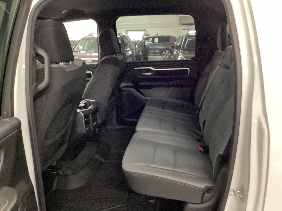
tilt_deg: -16.7
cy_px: 106
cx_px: 141
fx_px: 253
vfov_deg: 45.4
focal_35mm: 31
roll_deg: +1.5
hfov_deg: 58.4
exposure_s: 1/20
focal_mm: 3.3
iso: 640
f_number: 2.4
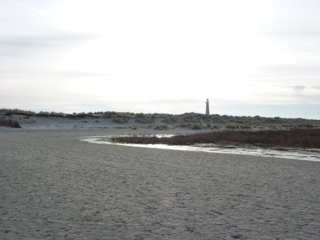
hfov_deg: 46.8
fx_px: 370
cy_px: 120
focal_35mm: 40
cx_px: 160
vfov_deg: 36.0
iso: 125
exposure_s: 1/500
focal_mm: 6.5
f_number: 5
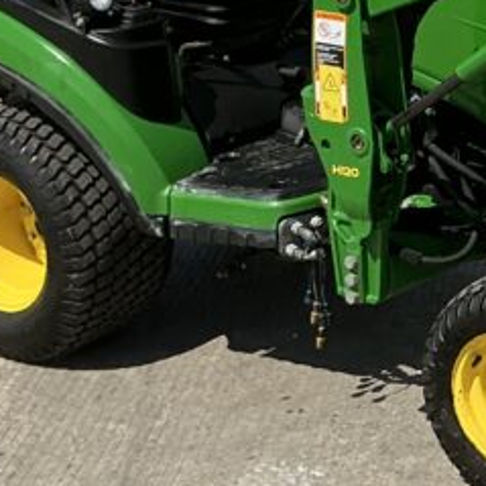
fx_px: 1684
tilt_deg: -3.2
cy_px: -79
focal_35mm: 106
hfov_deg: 15.4
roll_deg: +2.1
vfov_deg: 15.9
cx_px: 685
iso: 25
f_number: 1.8
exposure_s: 1/2227
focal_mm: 3
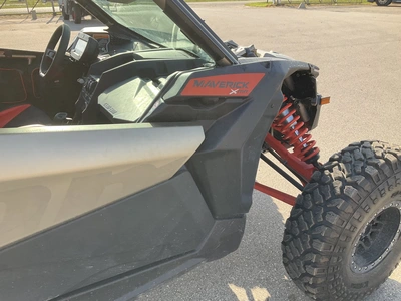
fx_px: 336
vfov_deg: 48.2
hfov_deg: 61.7
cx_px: 200
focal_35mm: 29
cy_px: 150
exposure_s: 1/400
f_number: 1.8
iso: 25
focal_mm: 3
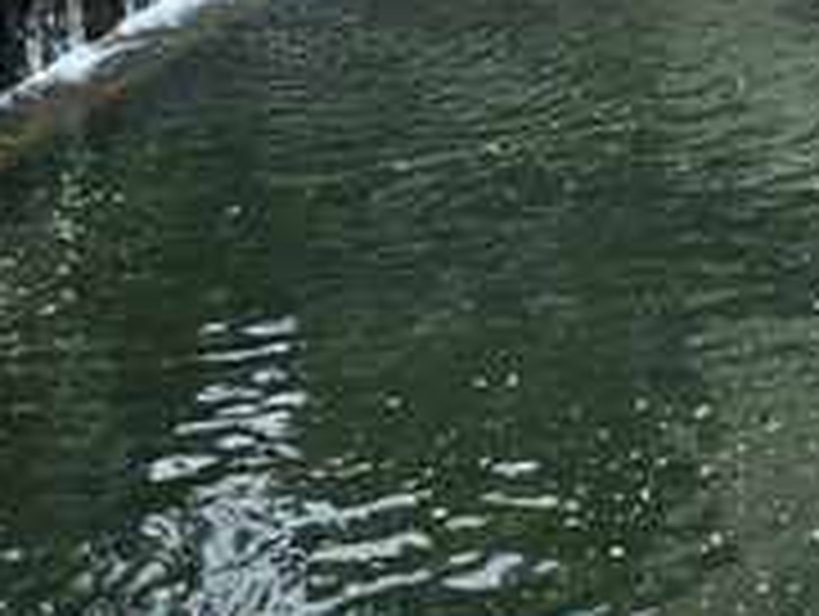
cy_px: -710
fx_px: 2393
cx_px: 1278
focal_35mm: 101
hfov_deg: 17.2
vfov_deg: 12.5
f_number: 1.8
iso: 25
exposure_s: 1/277
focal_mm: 5.4
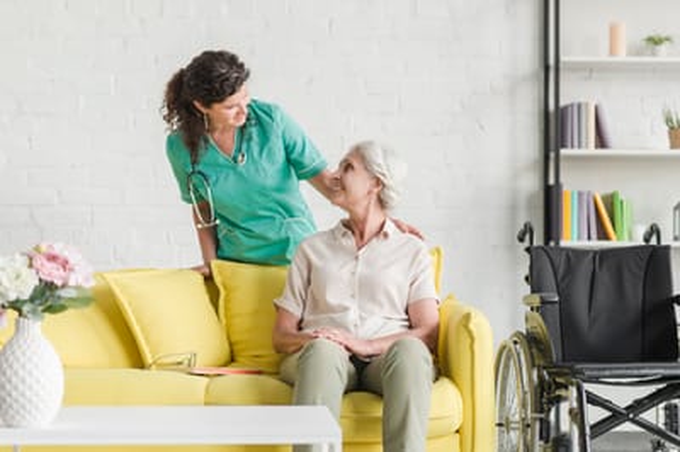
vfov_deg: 16.0
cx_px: 340
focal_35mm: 85
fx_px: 1604
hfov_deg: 23.9
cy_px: 226
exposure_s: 1/80
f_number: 2.8
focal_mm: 85
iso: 400
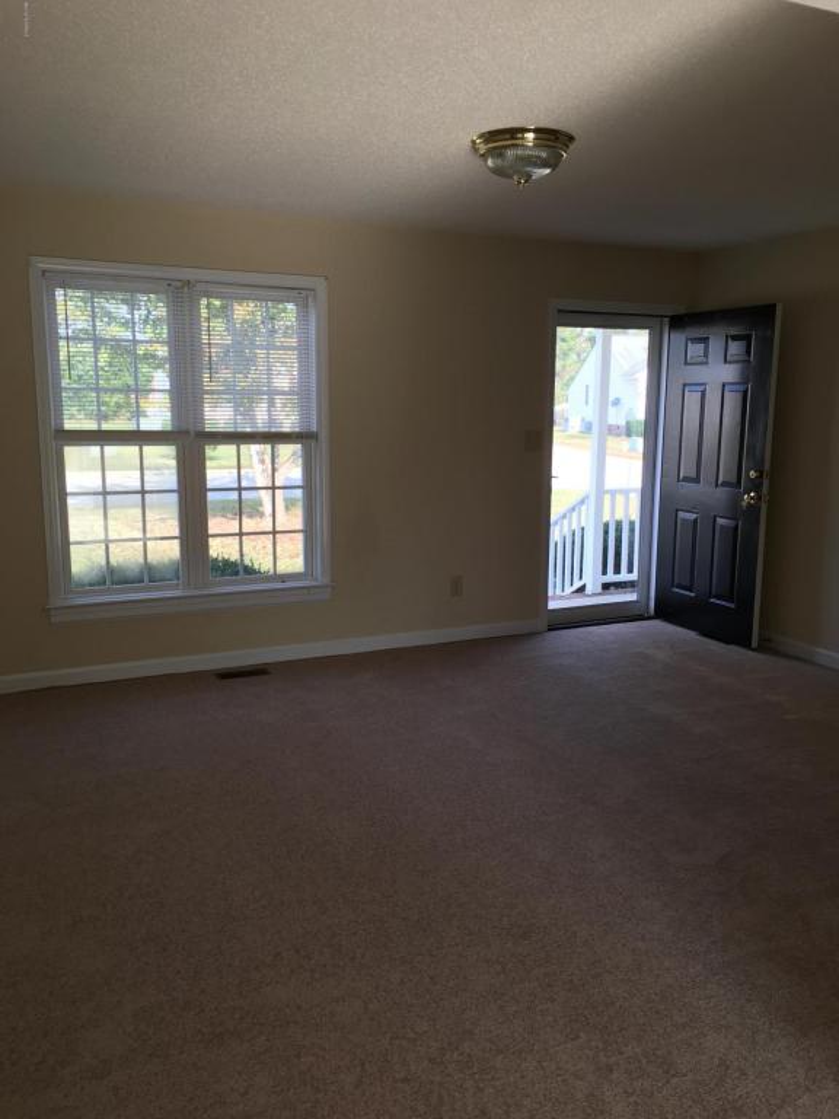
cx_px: 420
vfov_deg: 61.7
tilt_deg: -9.5
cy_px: 560
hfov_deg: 48.2
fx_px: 937
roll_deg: -0.7
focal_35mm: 29
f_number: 2.2
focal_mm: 4.15
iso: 32
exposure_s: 1/120
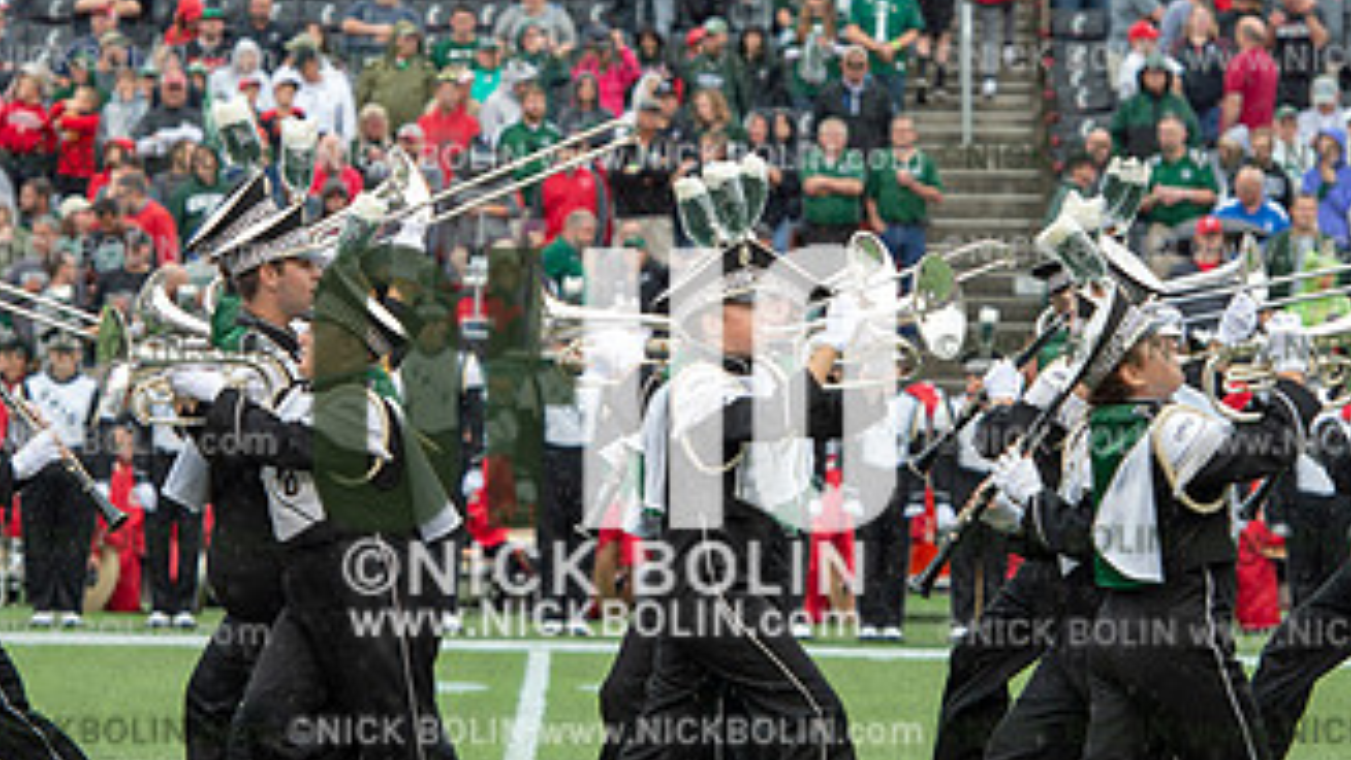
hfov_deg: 8.6
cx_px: 603
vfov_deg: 4.8
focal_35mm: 251
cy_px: 442
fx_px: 8992
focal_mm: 135
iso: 400
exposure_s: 1/500
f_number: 4
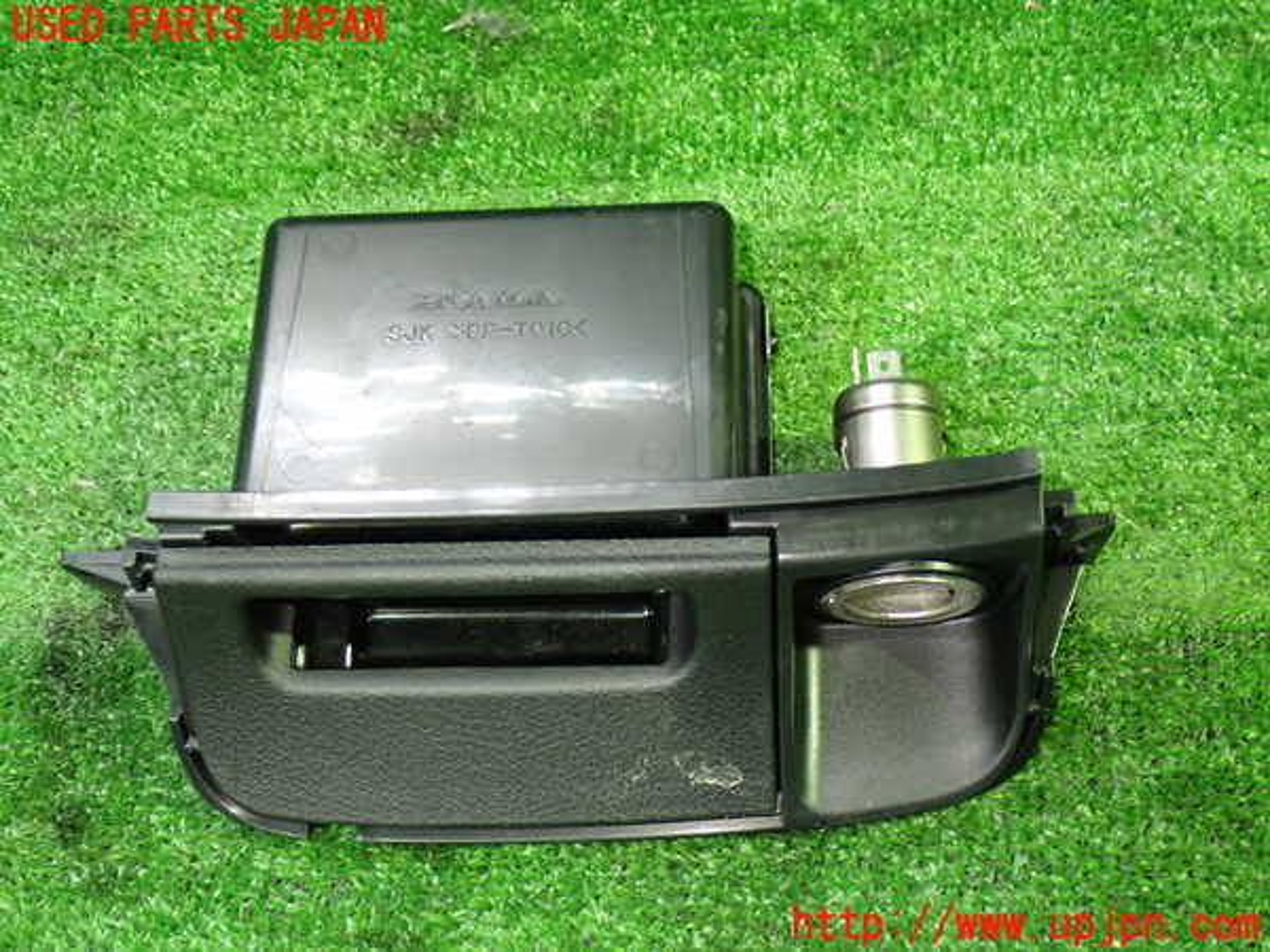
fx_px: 1504
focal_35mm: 41
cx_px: 635
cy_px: 476
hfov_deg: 45.8
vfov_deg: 35.1
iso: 800
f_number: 2.8
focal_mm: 7.31
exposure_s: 1/30
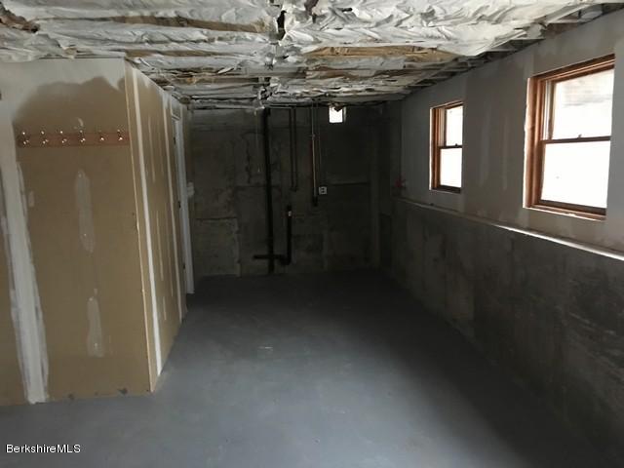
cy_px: 234
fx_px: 523
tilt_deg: -8.1
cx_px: 312
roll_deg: +2.5
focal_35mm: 29
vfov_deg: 48.2
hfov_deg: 61.7
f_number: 2.2
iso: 320
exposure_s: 1/15
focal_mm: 4.15
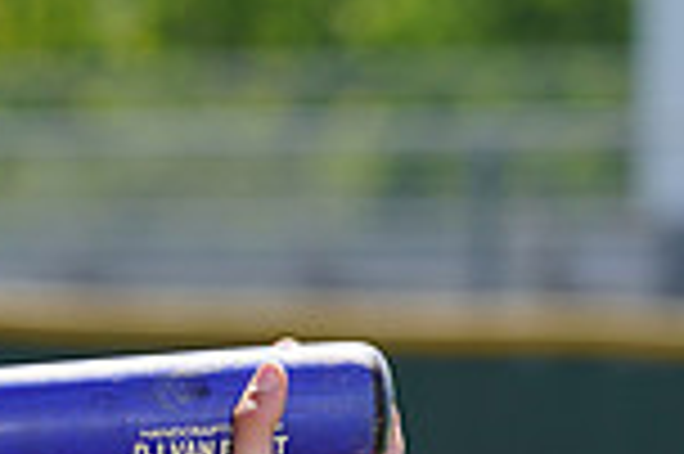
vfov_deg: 1.6
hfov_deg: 2.4
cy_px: 598
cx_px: -382
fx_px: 16626
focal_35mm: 876
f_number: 8
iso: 100
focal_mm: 229
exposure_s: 1/250
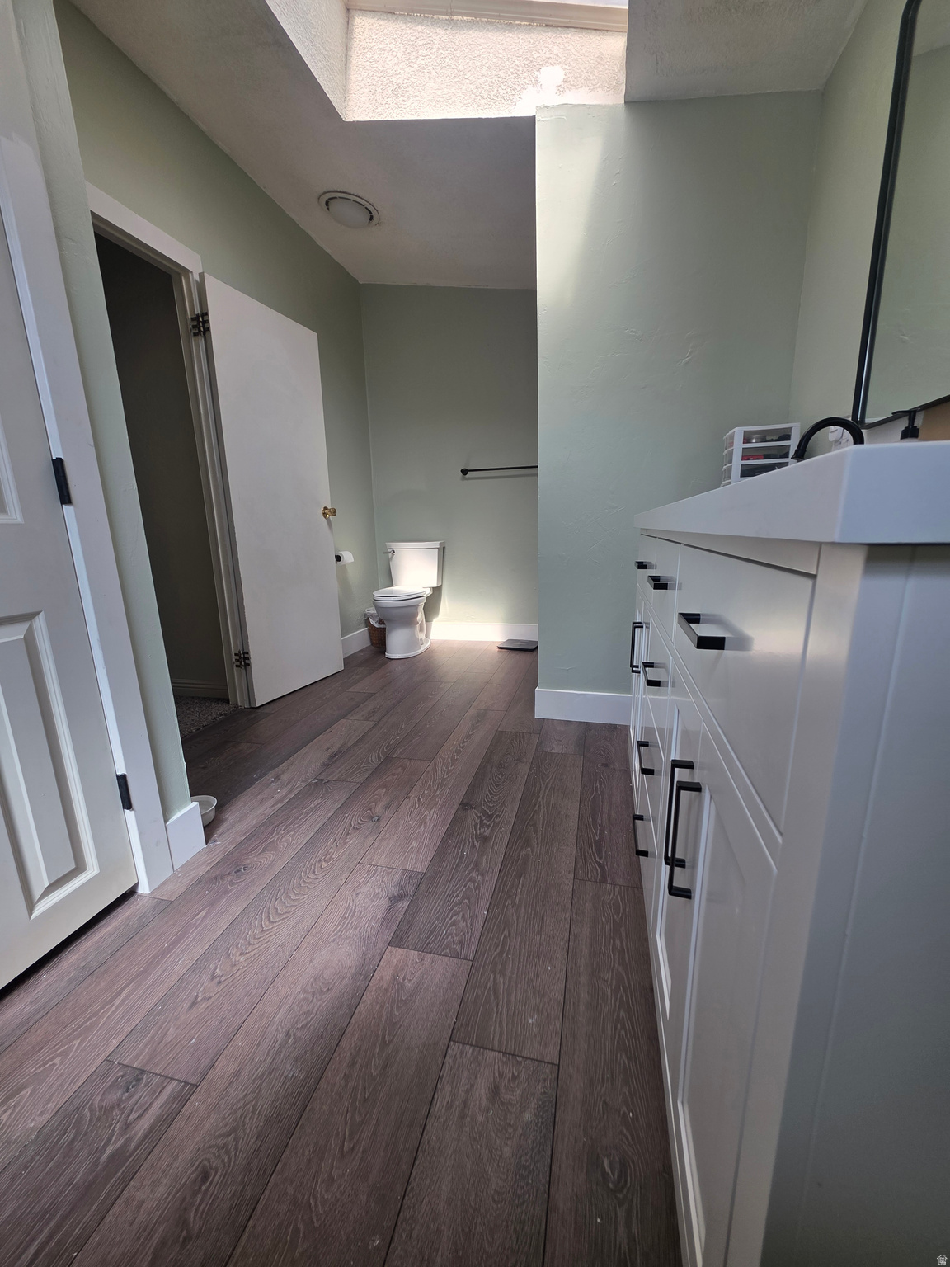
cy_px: 634
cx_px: 475
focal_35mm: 13
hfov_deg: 89.9
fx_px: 476
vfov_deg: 106.2
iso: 25
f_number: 1.9
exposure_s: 1/120
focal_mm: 2.2
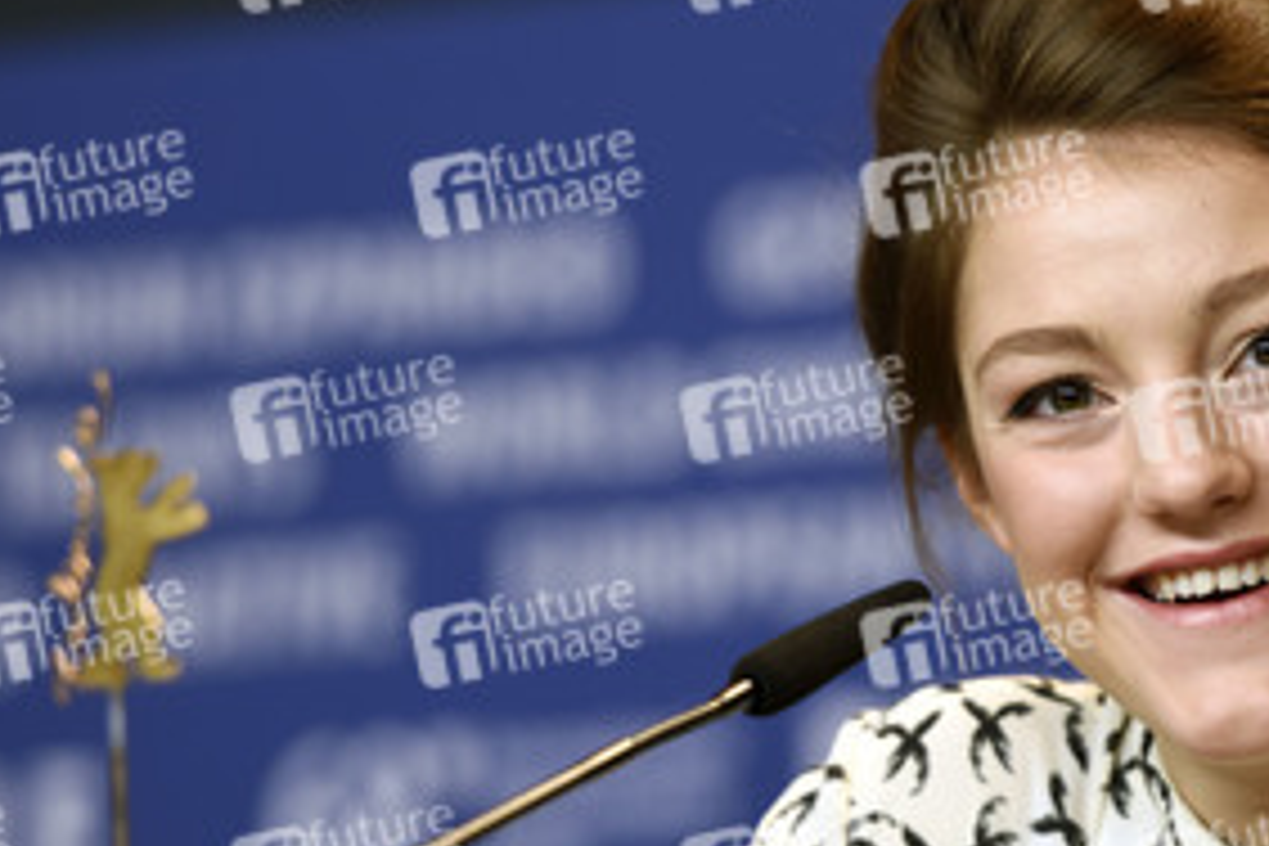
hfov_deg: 4.6
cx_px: 857
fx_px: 15643
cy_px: 522
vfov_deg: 3.1
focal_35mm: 444
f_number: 2.8
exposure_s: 1/500
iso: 640
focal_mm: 185
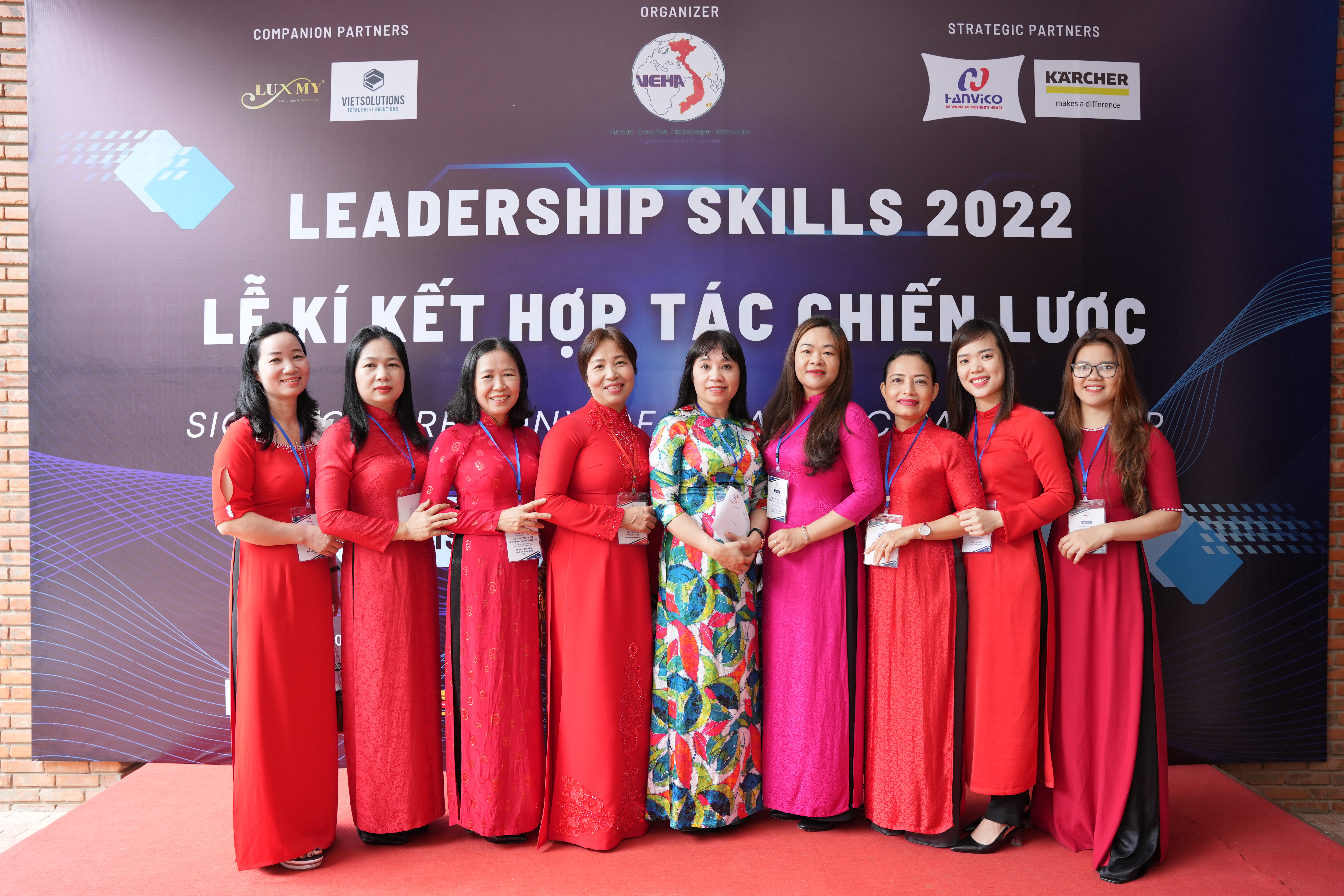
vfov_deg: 49.1
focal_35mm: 26
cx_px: 672
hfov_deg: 68.8
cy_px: 448
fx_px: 982
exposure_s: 1/160
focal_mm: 26.3
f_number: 3.5
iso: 640
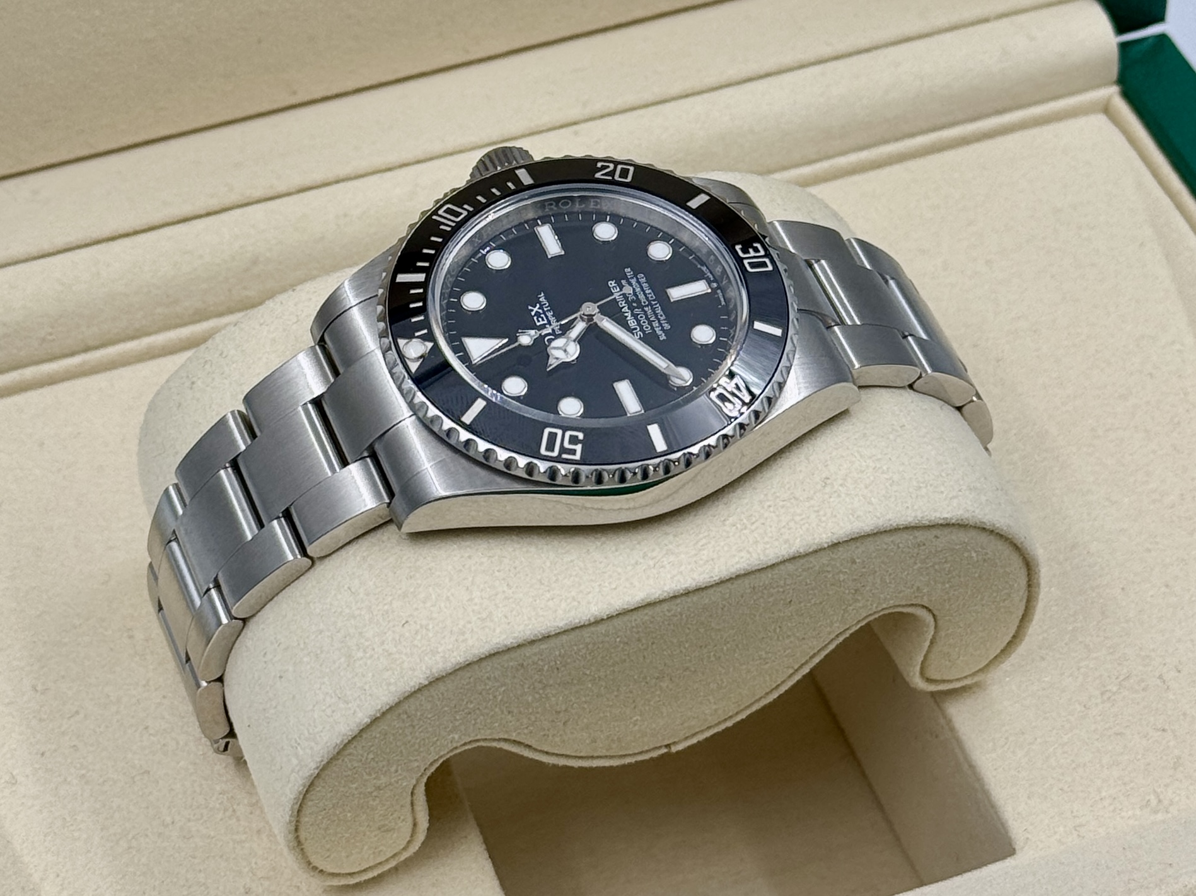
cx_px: 598
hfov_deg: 39.7
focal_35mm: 48
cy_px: 448
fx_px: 1658
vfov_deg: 30.3
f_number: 1.78
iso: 64
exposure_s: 1/457
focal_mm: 6.76
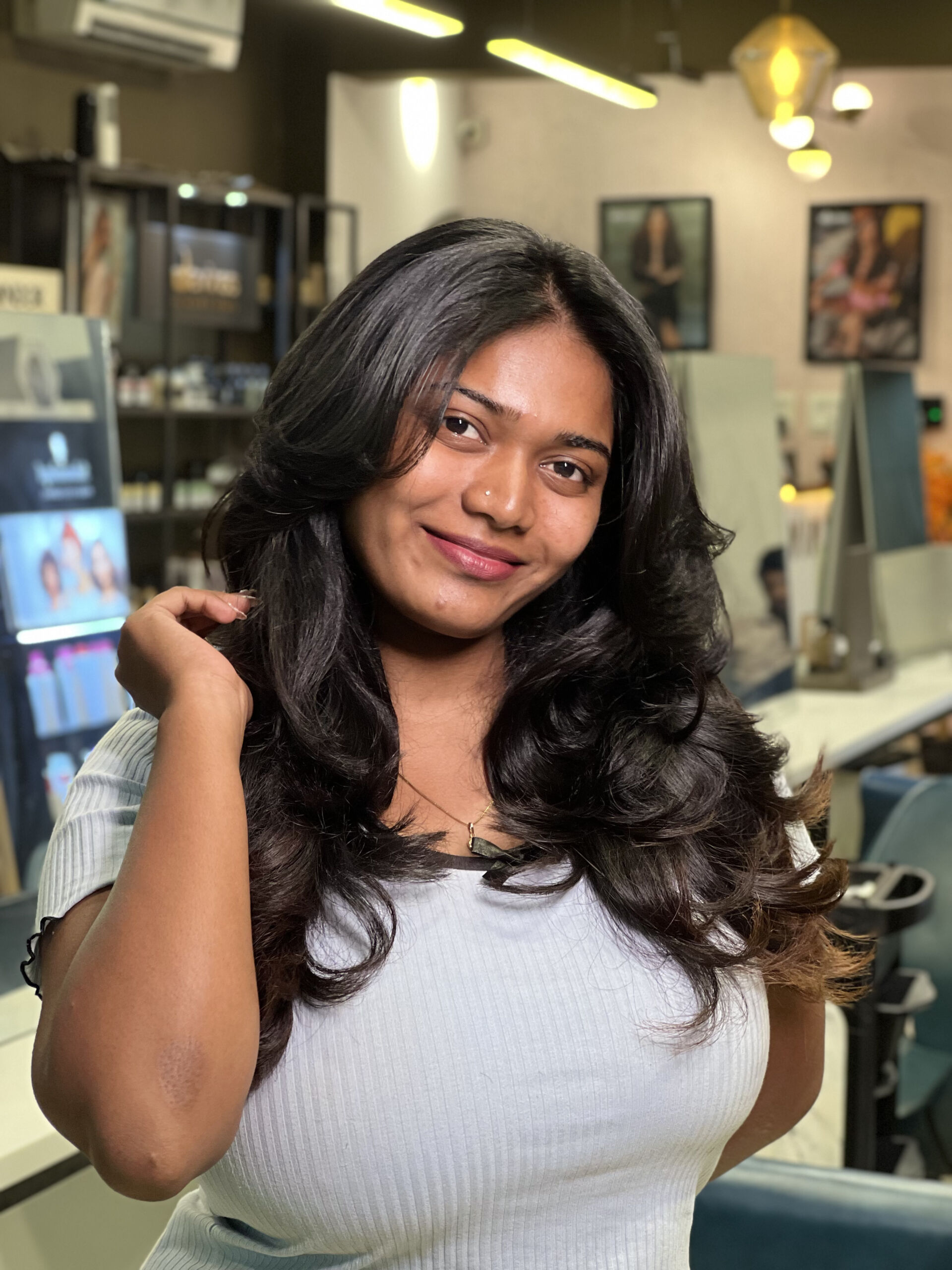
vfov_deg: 25.3
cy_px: 635
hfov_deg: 19.1
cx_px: 476
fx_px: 2824
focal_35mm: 77
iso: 125
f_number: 2.8
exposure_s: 1/33
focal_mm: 9
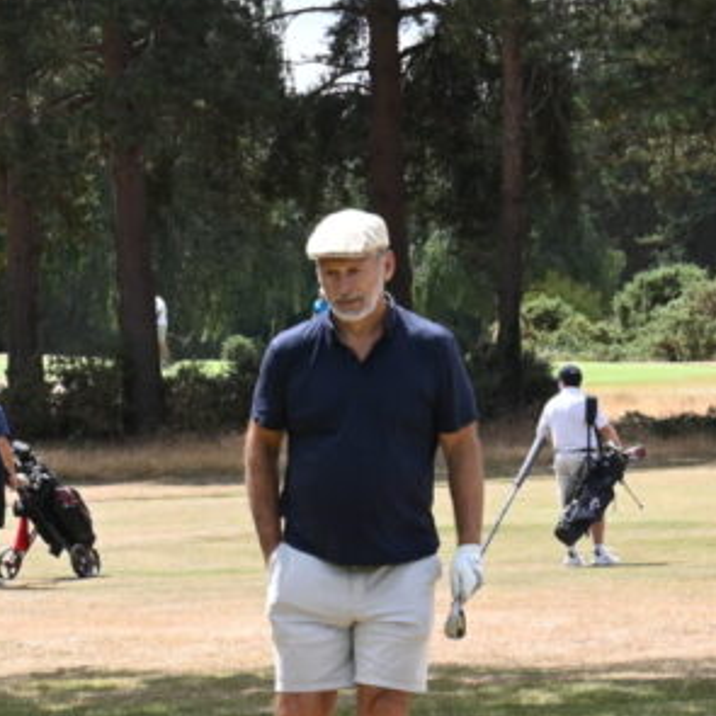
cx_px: -178
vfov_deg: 6.3
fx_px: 6459
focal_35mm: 276
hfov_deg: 6.3
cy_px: 483
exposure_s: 1/100
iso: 200
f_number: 14
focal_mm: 70
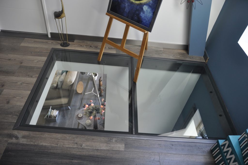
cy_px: 82
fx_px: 186
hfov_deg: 67.4
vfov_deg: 47.8
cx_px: 124
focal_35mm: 27
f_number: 4
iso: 400
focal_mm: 18
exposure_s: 1/60
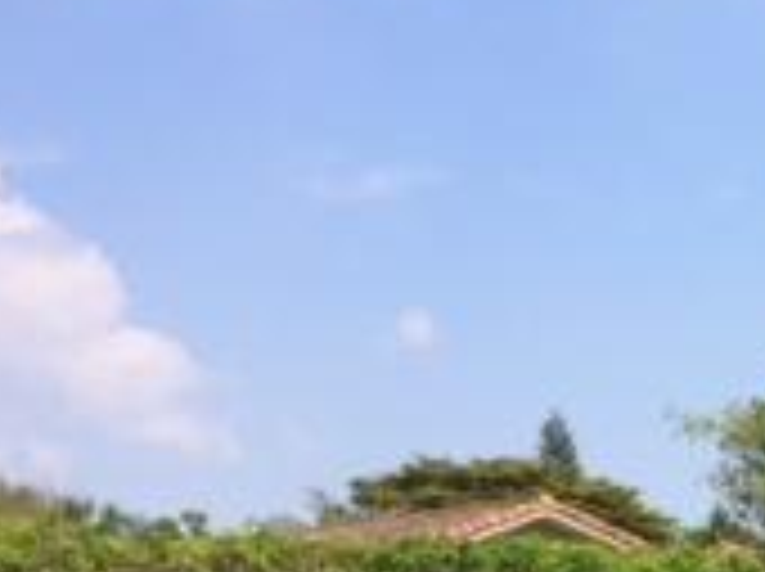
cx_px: 1332
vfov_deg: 12.4
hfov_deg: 15.3
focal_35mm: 113
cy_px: 883
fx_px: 2494
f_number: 2.2
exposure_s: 1/1642
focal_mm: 4.12
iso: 32
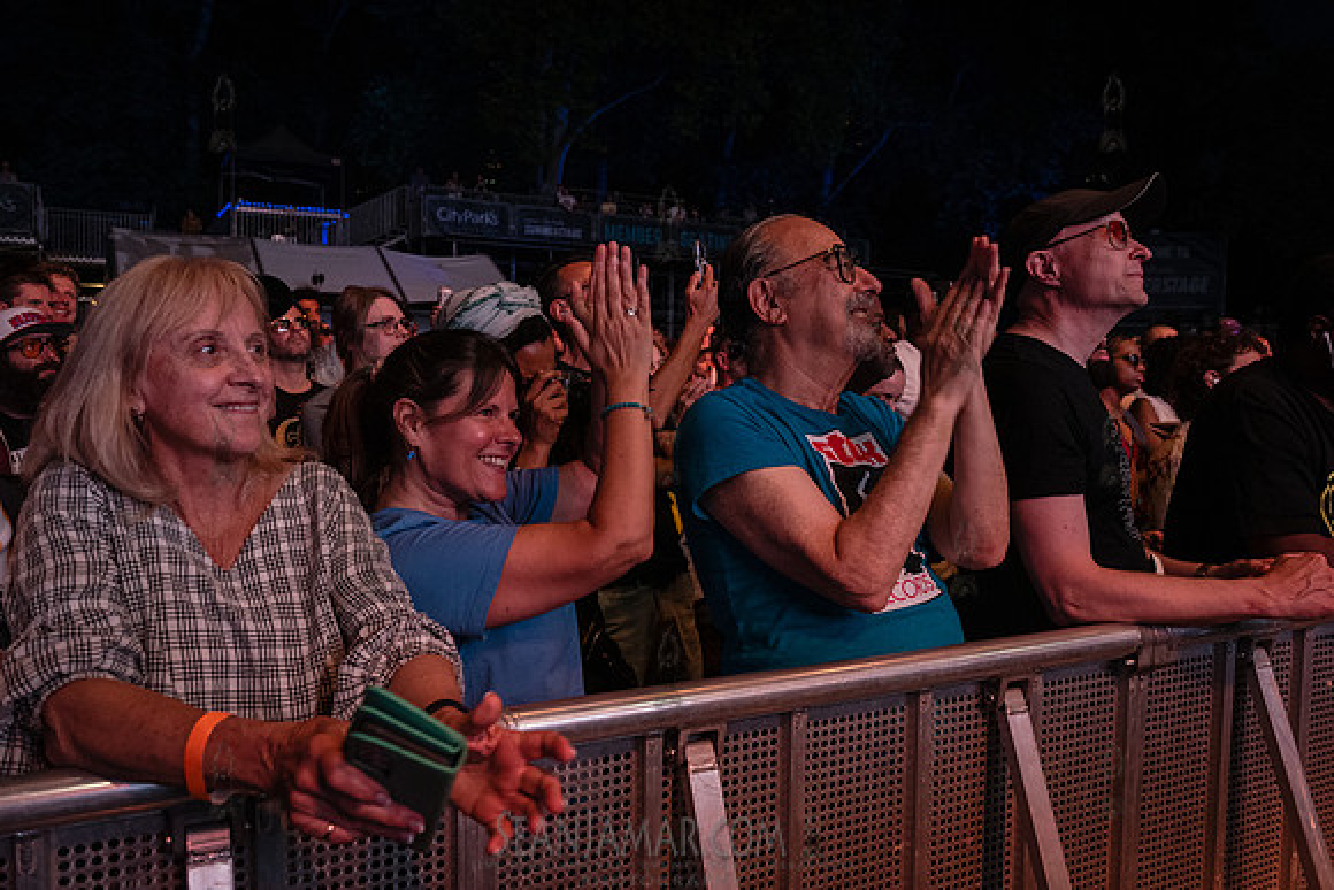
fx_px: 1075
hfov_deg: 63.6
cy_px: 445
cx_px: 667
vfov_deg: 45.0
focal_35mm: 29
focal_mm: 29
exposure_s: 1/320
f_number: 4.5
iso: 4000
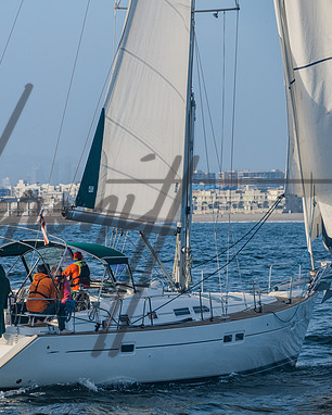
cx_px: 43
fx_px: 2577
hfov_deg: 7.4
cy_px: 207
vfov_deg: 9.2
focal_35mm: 210
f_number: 6.3
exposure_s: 1/800
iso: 400
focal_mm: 145
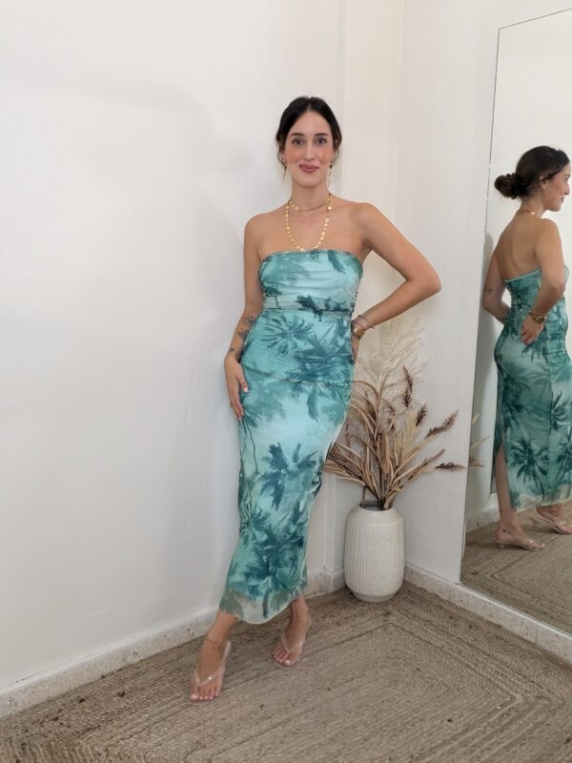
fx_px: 661
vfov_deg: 60.0
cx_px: 286
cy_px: 382
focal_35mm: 30
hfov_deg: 46.8
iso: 125
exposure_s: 1/60
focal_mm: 2.71
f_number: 1.9
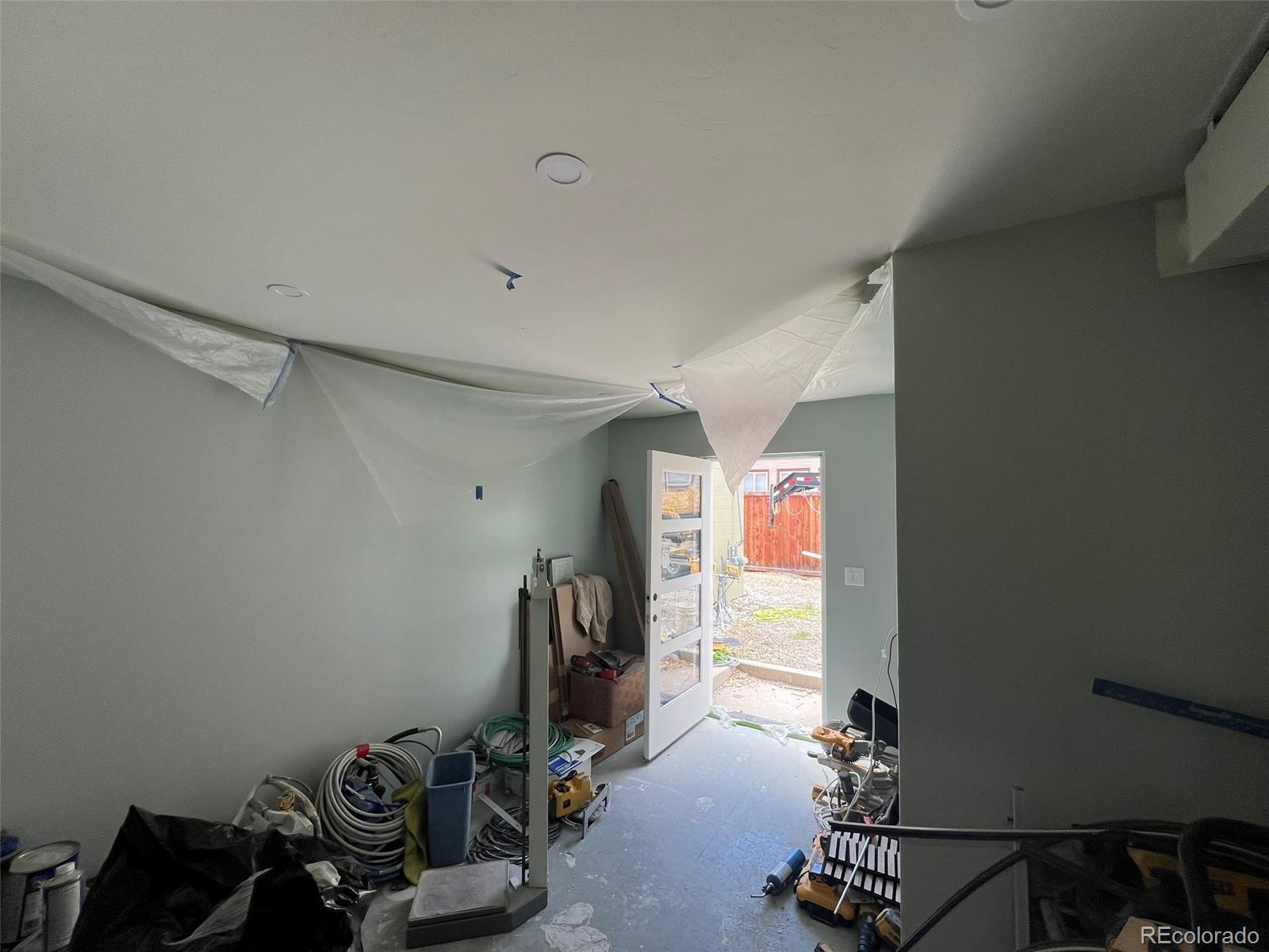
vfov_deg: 89.9
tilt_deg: +3.8
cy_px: 476
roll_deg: -0.4
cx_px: 634
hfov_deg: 106.2
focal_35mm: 13
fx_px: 477
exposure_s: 1/99
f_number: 1.8
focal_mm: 1.57
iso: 40
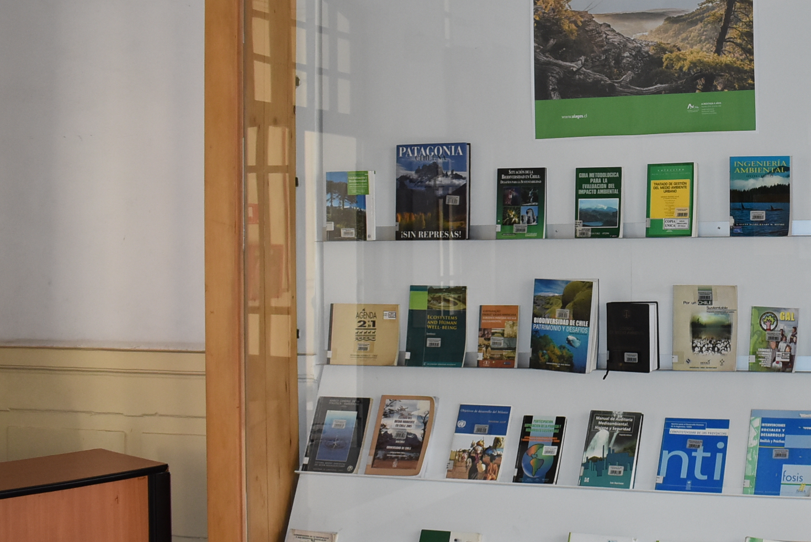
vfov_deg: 24.6
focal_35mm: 55
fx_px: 1240
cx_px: 761
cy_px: 188
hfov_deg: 33.8
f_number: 5
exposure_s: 1/100
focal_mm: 18
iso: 800
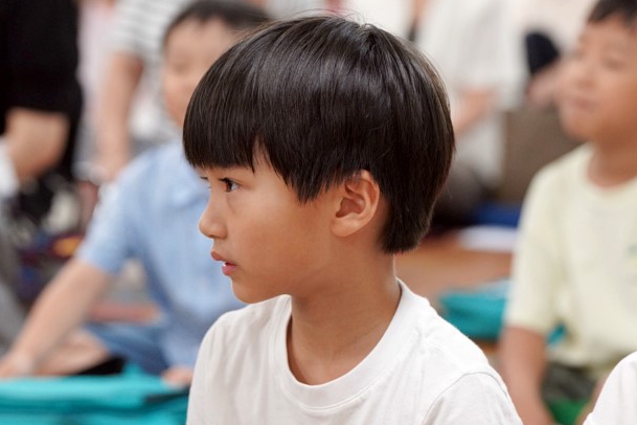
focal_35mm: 158
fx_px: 2796
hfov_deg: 13.0
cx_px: 271
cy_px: 289
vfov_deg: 8.7
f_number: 4
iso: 2500
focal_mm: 107
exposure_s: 1/160
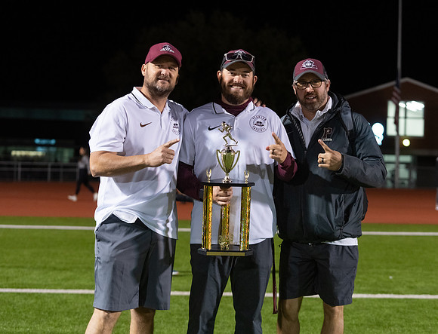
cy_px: 165
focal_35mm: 81
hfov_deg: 24.0
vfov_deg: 18.5
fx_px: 1028
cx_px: 254
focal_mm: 70
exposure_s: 1/320
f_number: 3.5
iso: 4000
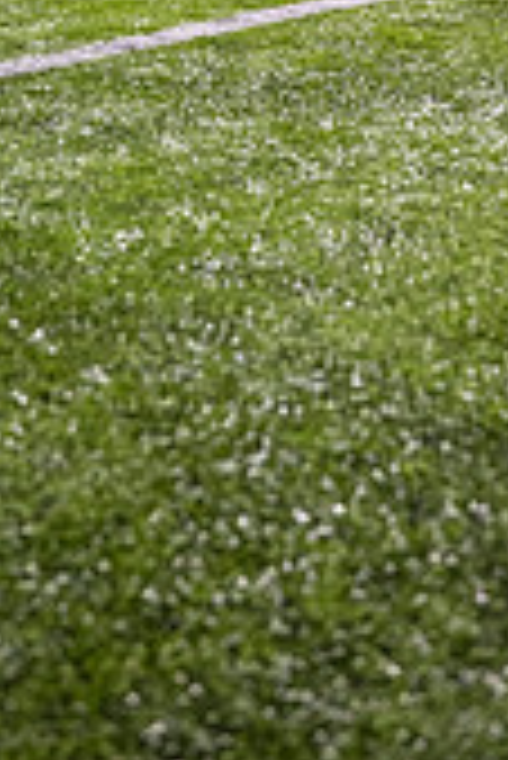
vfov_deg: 25.3
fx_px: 1436
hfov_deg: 20.0
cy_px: -247
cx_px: 166
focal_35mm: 68
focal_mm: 25.5
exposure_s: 1/500
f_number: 3.2
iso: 1250
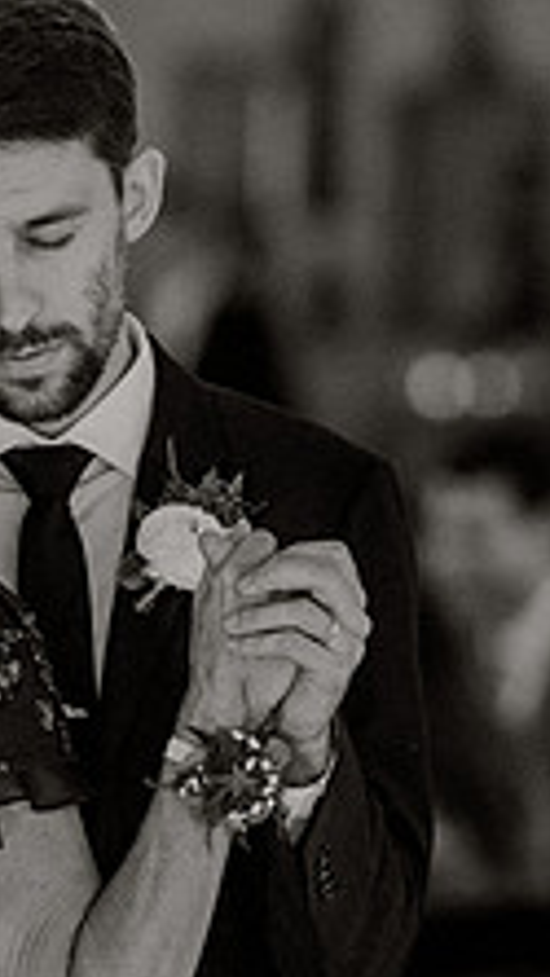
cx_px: -136
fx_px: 7565
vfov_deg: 7.4
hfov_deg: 4.2
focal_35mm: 292
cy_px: 387
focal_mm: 105
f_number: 2
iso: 3200
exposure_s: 1/250
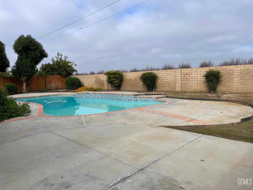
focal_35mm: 26
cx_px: 126
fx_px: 190
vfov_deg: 53.1
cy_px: 95
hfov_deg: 67.3
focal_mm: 4.2
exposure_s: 1/4000
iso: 32
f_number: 1.6
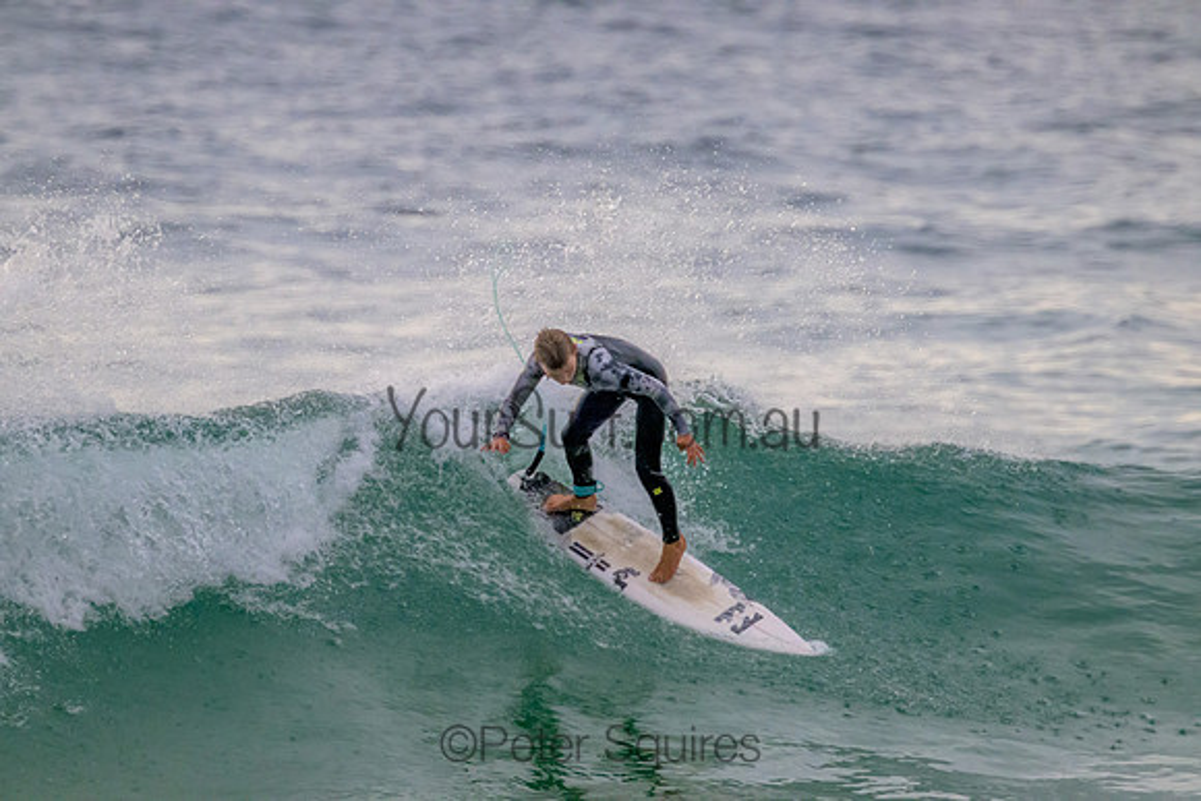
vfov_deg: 1.7
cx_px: 600
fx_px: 26694
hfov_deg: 2.6
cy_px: 400
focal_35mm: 800
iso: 7200
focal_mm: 800
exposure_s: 1/2000
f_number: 11
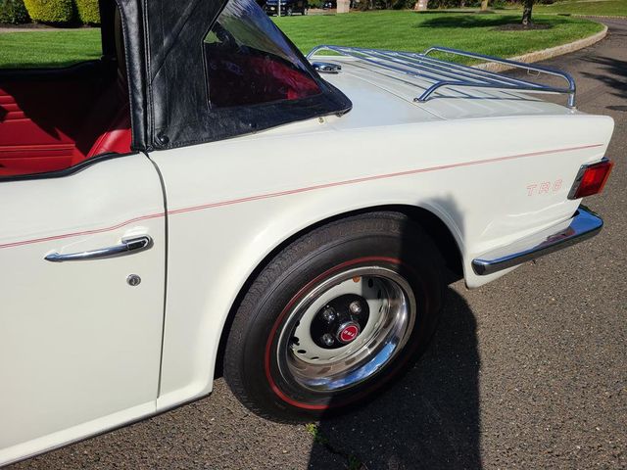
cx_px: 314
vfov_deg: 53.1
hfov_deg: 67.3
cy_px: 235
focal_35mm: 26
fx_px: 471
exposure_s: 1/4653
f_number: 1.8
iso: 40
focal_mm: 5.4
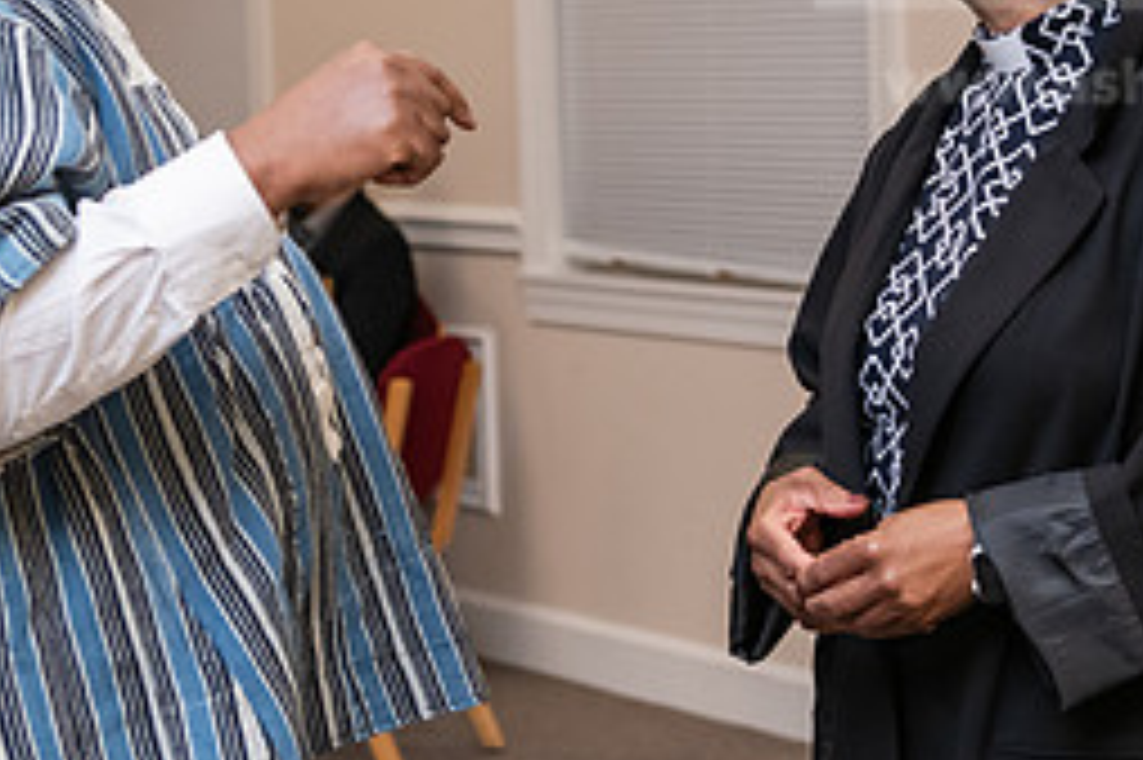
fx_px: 3046
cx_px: 680
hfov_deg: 21.2
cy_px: 178
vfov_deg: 14.2
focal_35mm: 96
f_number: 3.2
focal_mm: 42
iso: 2000
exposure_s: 1/200
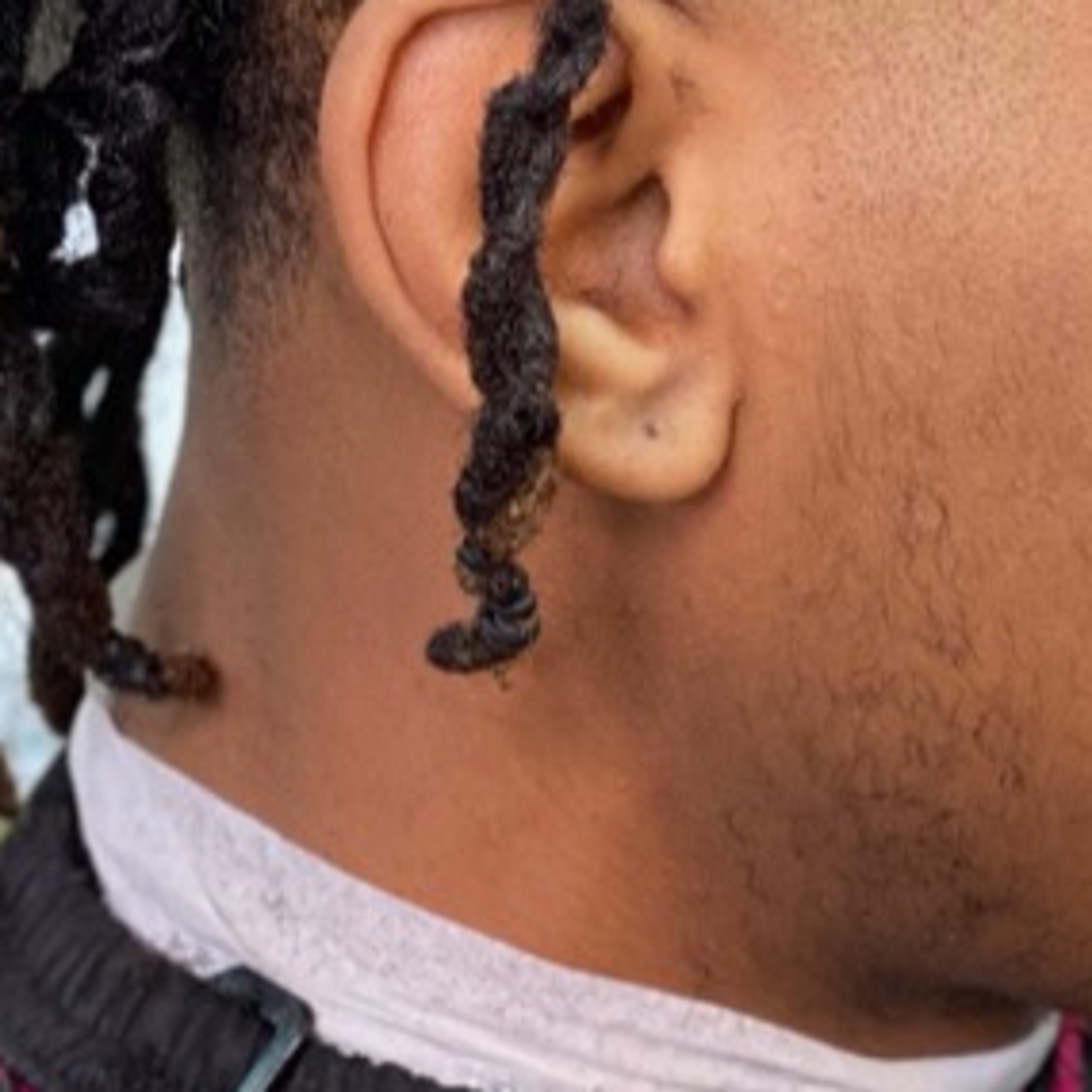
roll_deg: -6.5
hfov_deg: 10.1
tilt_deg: -15.4
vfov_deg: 10.1
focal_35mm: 172
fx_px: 6139
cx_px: 981
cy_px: 291
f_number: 2
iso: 125
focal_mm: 6
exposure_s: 1/40
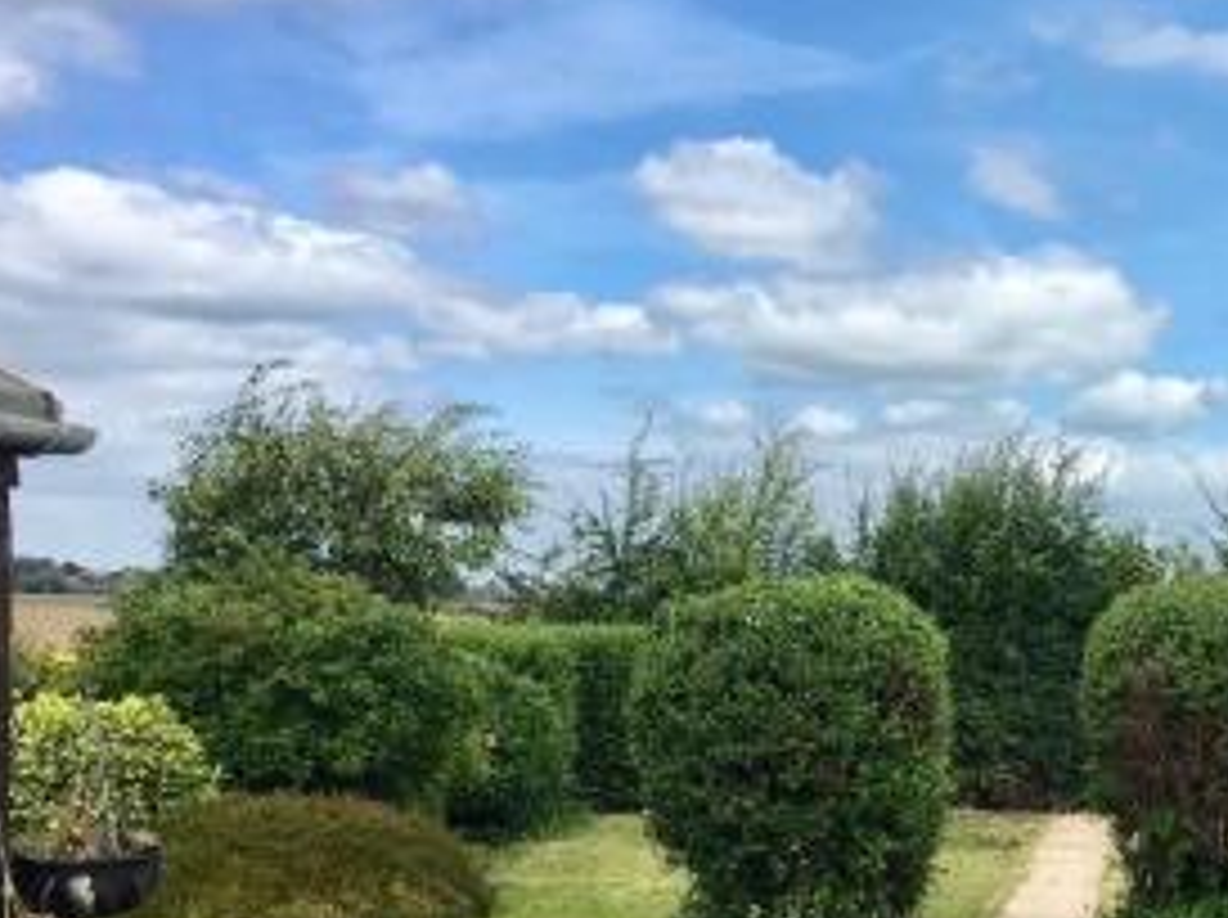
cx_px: 1118
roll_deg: -1.7
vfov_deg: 23.4
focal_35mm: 62
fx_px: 2197
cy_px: 664
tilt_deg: -1.6
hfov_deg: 29.8
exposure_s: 1/1425
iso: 25
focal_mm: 4.15
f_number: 2.2
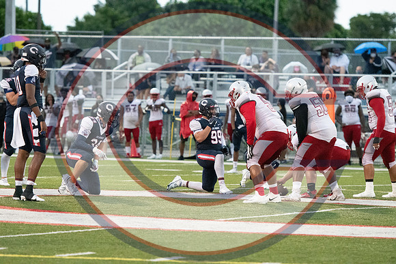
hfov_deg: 8.9
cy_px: 132
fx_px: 2558
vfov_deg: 5.9
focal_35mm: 232
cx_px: 198
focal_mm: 155
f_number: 3.2
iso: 12800
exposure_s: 1/2000
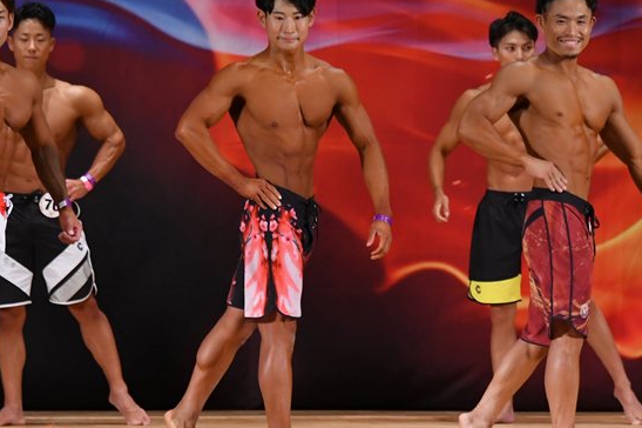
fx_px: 5685
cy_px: 242
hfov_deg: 6.5
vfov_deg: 4.3
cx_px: 299
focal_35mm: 319
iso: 3200
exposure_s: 1/400
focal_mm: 150
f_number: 5.6
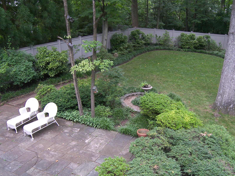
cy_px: 112
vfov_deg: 45.0
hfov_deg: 58.3
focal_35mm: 31
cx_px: 125
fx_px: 210
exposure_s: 1/30
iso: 64
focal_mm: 5
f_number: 2.8
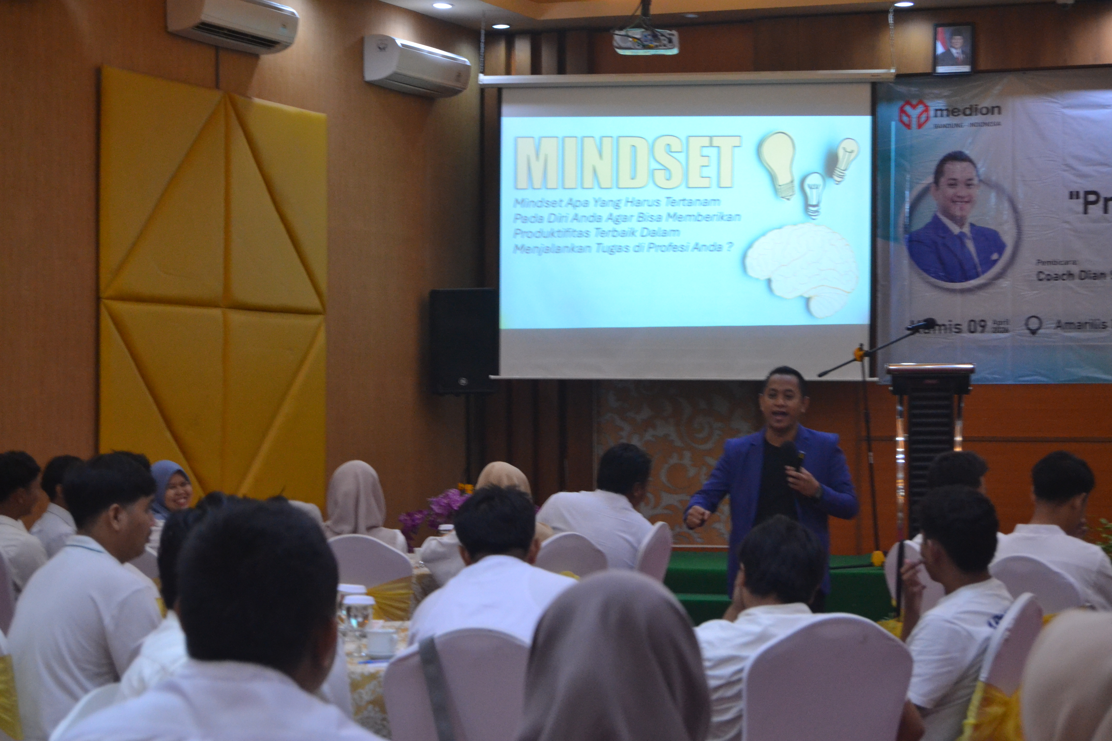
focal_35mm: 82
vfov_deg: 16.6
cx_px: 556
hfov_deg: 24.6
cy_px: 370
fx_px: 2548
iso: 2000
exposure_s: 1/60
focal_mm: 55
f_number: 5.6
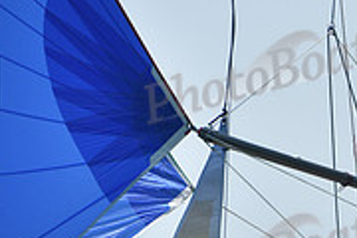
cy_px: 330
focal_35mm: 644
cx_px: 528
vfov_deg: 2.1
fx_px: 6386
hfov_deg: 3.2
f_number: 7.1
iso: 250
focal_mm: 200
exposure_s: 1/1250
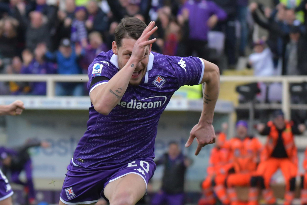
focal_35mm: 330
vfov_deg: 4.2
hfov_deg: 6.2
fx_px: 2814
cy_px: 102
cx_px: 154
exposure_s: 1/2000
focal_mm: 220
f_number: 5.3
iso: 1600
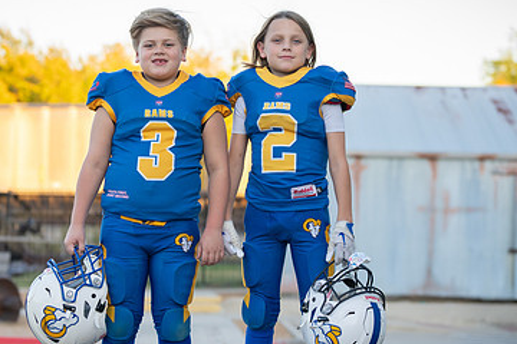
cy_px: 201
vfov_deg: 10.9
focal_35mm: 126
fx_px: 1809
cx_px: 246
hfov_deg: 16.3
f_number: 2.8
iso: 320
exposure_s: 1/320
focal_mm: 70
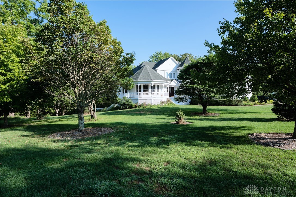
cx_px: 148
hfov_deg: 88.5
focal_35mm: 18
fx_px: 152
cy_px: 98
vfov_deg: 65.9
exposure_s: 1/500
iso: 320
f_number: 6.3
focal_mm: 18.5
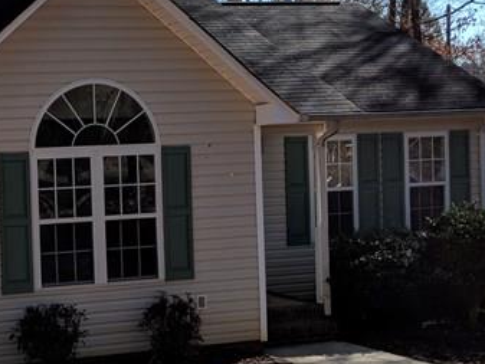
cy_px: 170
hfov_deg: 23.0
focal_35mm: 82
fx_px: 1149
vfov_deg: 18.0
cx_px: 14
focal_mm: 4.44
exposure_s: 1/3906
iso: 65
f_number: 1.8
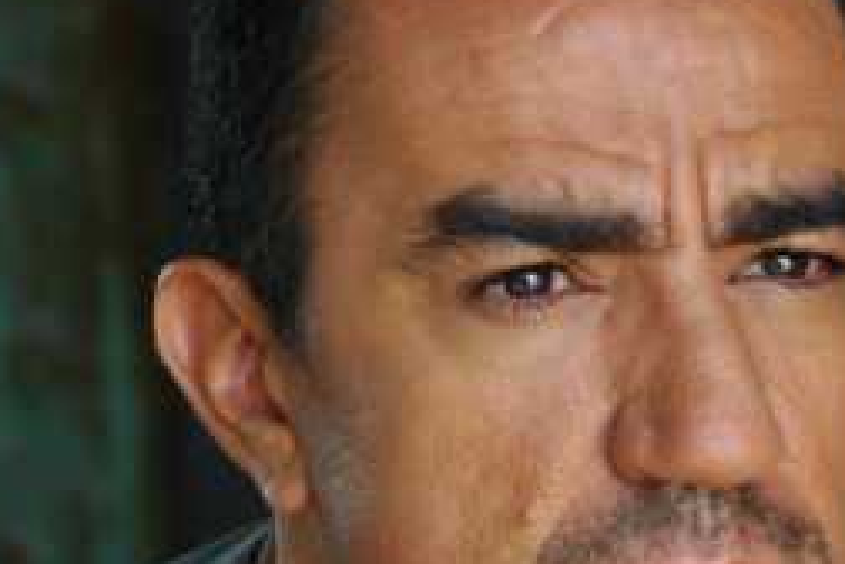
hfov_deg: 7.7
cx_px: 778
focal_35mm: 267
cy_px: 614
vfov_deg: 5.1
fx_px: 6267
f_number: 4.5
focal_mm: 70
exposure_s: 1/80
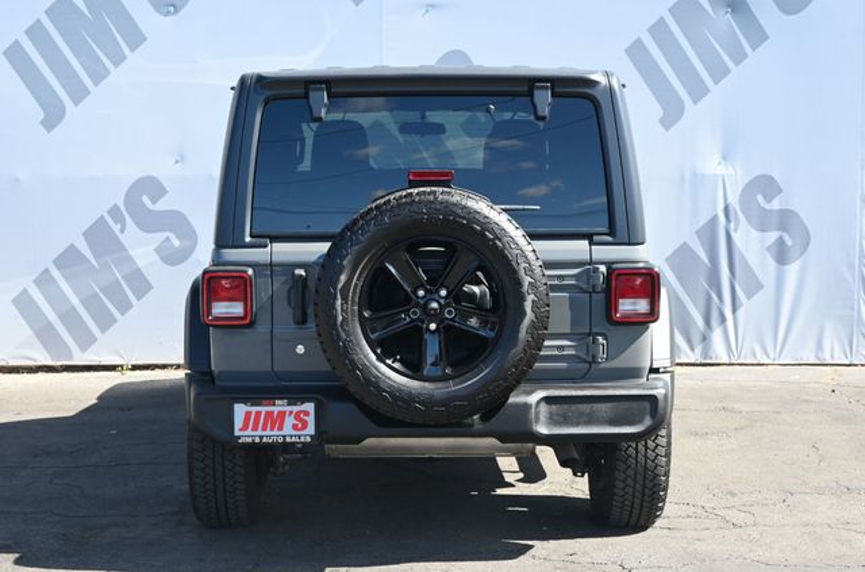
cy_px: 286
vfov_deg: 21.0
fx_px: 1546
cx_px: 432
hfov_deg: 31.3
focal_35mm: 64
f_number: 6
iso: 360
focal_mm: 43
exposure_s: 1/250
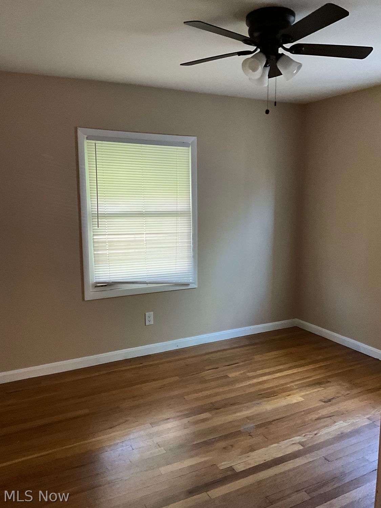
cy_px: 254
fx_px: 426
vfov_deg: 61.7
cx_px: 190
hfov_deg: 48.2
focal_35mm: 29
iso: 320
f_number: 1.8
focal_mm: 3
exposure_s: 1/42
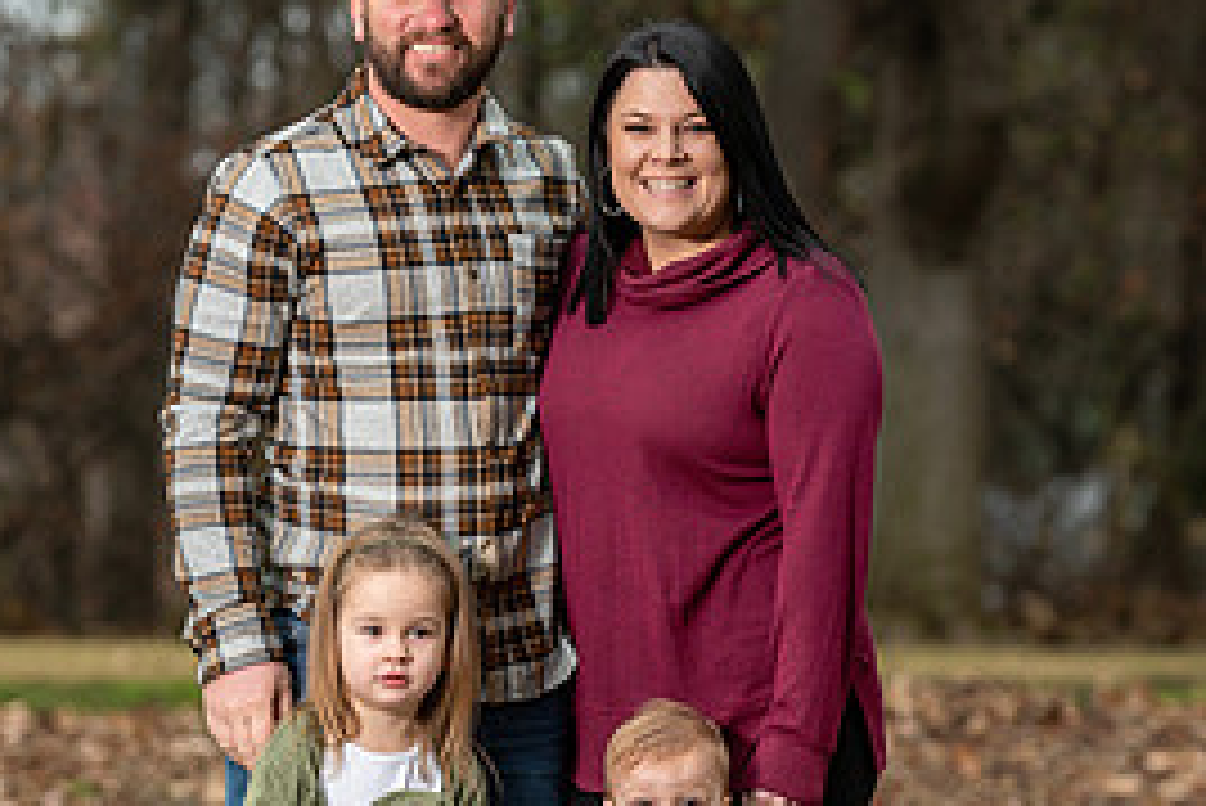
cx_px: 540
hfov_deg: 8.2
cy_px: 594
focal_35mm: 252
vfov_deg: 5.5
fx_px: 8446
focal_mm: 150
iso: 200
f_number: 4
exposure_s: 1/125
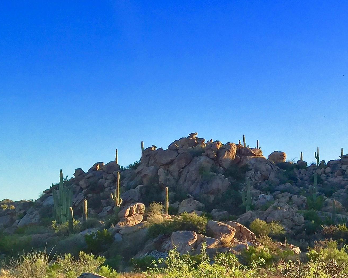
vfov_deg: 22.8
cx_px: 343
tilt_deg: -1.9
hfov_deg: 27.6
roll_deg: -0.7
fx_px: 670
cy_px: 263
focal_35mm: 65
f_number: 2.2
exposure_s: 1/860
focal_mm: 4.15
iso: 32
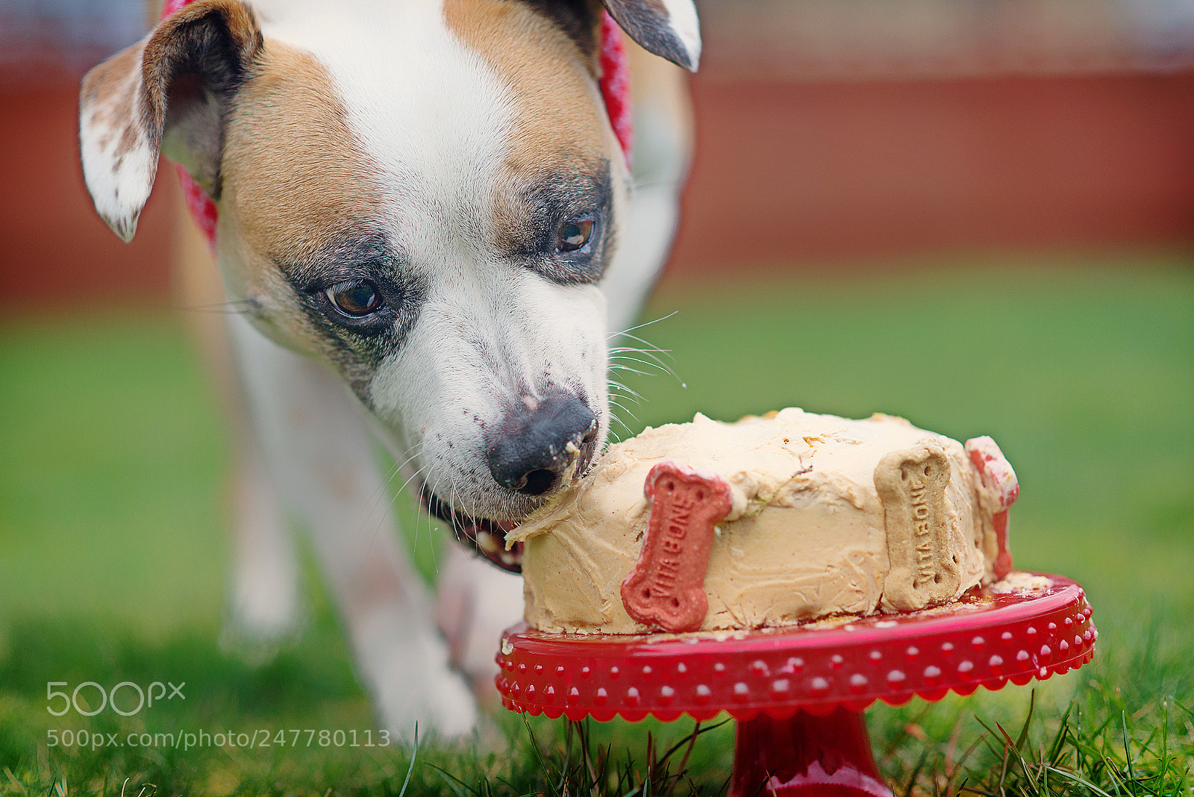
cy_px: 398
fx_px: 2820
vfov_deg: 16.1
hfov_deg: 23.9
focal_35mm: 85
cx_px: 597
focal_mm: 85
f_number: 2.5
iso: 400
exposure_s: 1/640
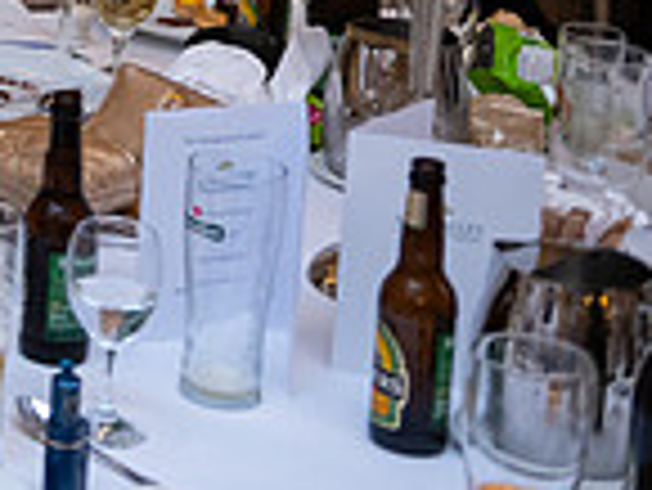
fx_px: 2451
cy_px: -249
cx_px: -643
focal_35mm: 130
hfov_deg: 13.2
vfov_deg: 11.0
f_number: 3.5
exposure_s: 1/160
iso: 1000
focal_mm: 32
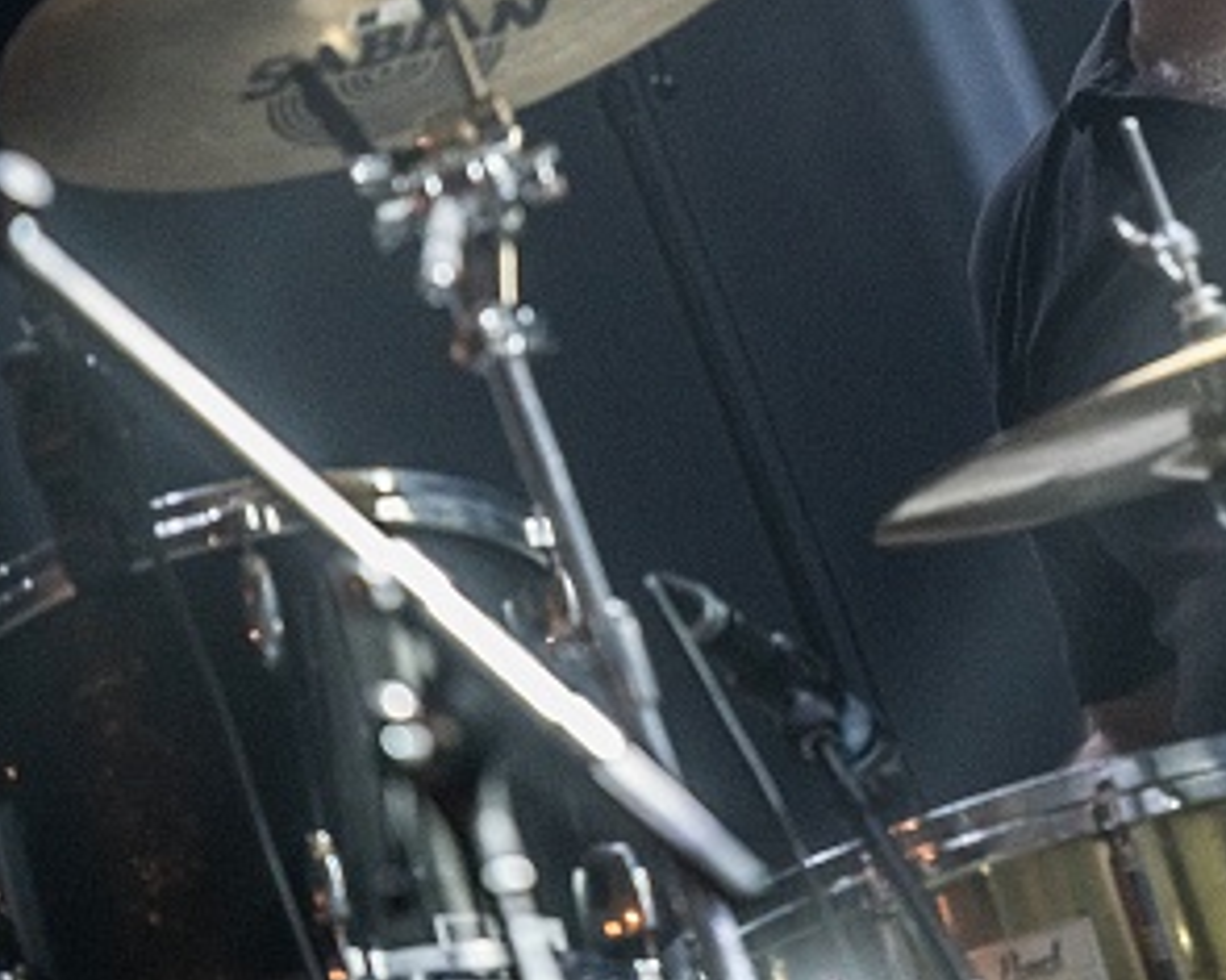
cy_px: 190
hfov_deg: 5.4
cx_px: 1088
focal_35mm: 357
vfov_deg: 4.3
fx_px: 12949
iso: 4000
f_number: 2.8
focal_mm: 155
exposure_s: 1/80
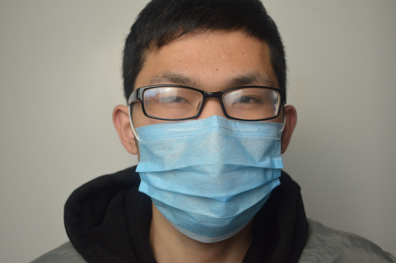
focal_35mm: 52
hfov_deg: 37.9
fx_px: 576
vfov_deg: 25.6
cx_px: 198
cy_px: 132
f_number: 5
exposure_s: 1/200
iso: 1600
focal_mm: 35
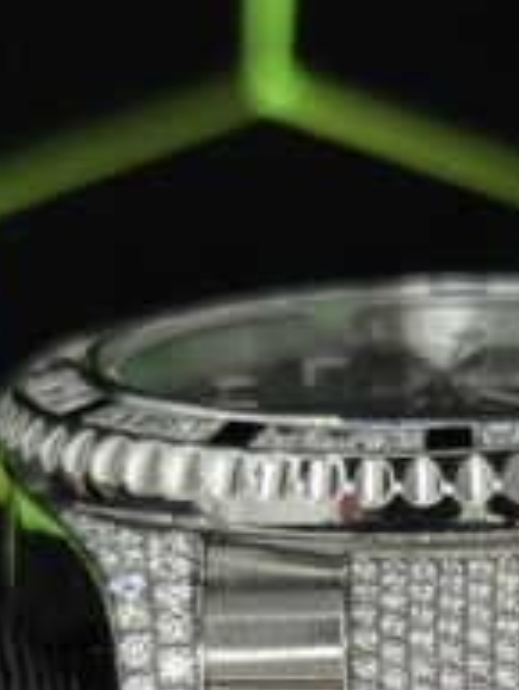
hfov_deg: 7.4
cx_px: 530
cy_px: 987
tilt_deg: -49.0
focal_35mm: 199
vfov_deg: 9.7
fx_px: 3974
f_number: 1.78
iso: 80
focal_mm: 6.76
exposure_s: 1/60
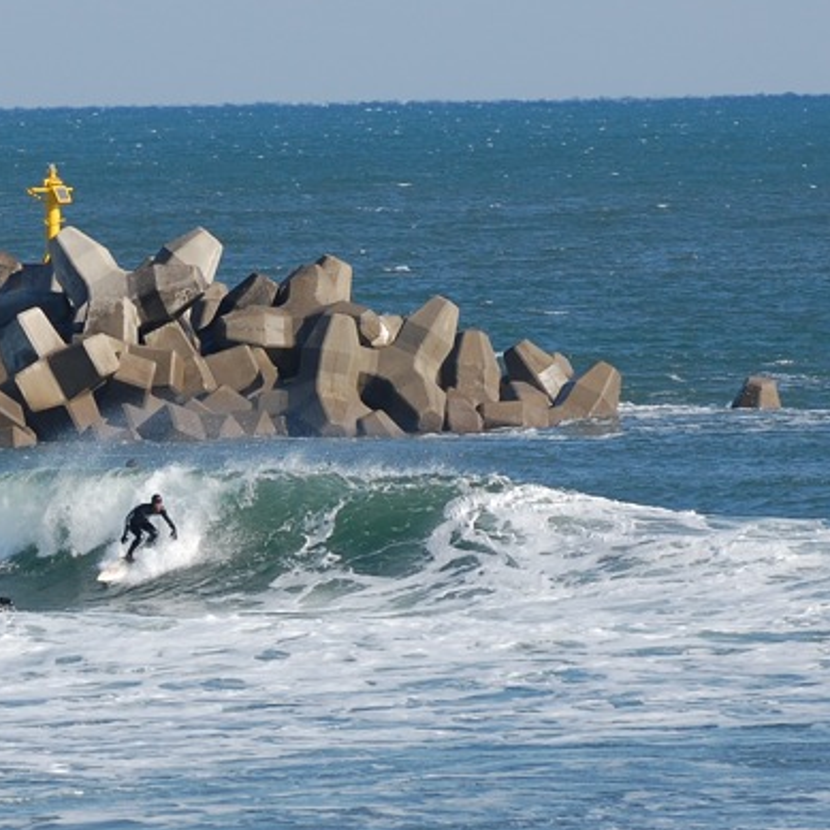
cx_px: 186
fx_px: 14109
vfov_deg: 3.4
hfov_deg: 3.4
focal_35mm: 520
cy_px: 530
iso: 200
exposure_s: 1/1250
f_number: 5
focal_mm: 155
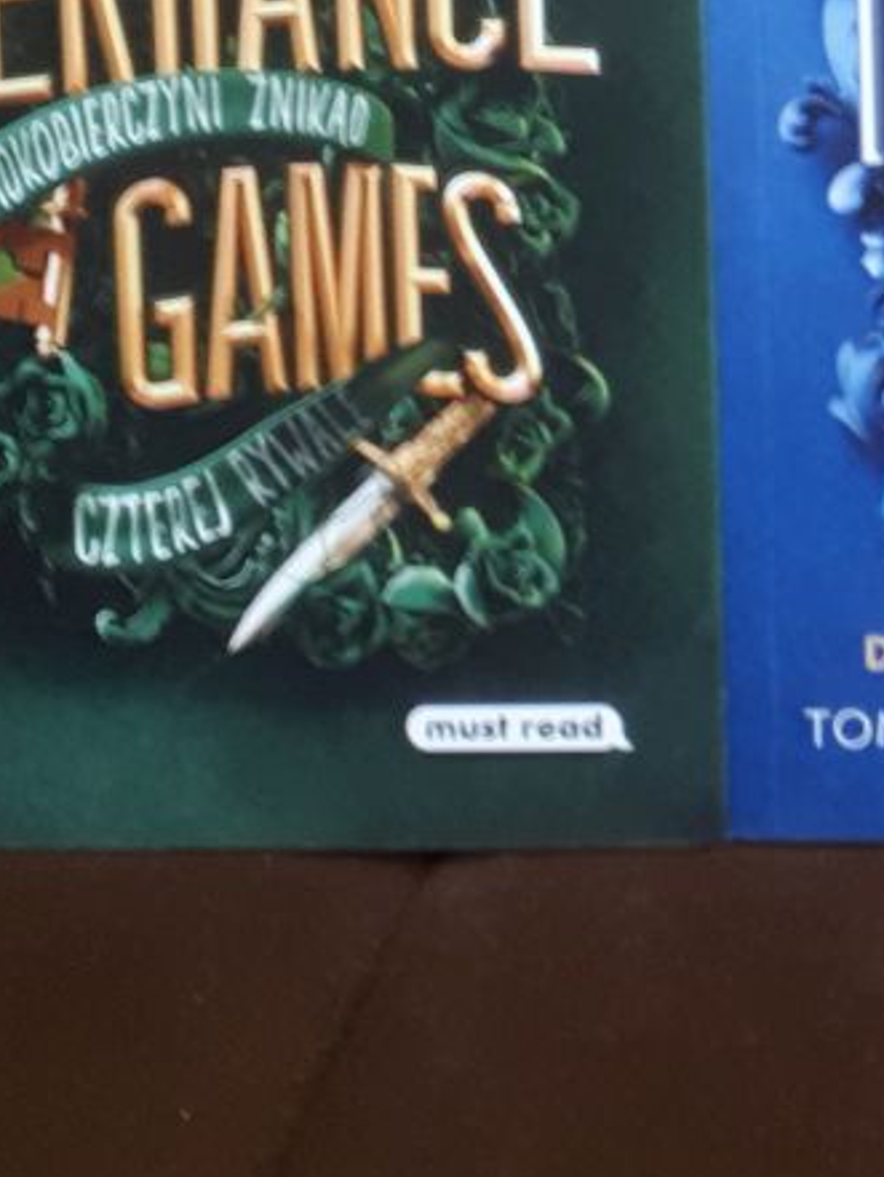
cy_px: 59
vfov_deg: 19.6
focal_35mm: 98
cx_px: 1373
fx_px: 3335
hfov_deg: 14.0
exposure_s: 1/17
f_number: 1.9
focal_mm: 3.6
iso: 160
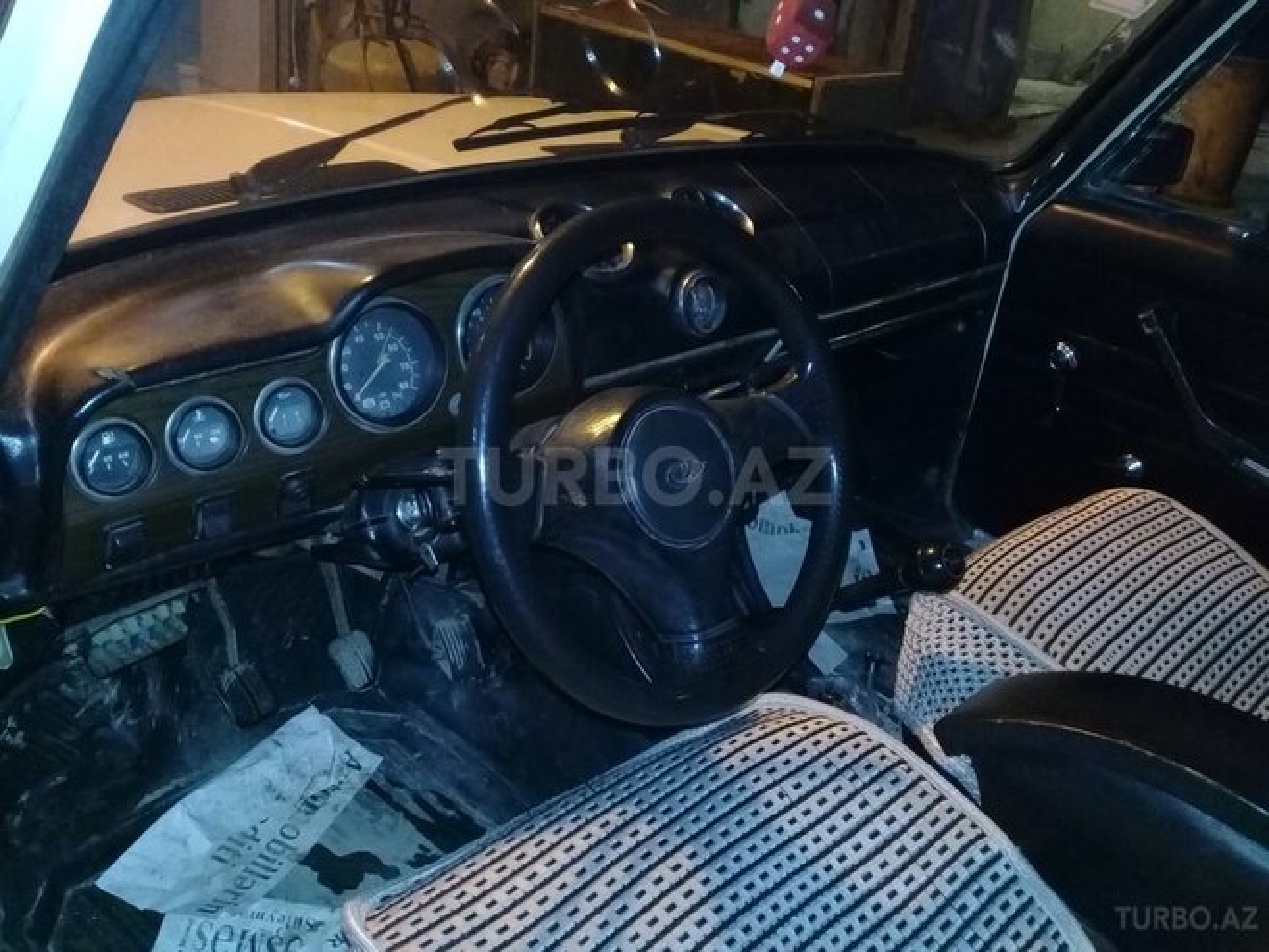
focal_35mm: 31
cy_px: 476
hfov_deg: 58.4
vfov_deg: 45.4
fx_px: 1136
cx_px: 634
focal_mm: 3.3
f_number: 2.2
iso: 640
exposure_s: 1/33
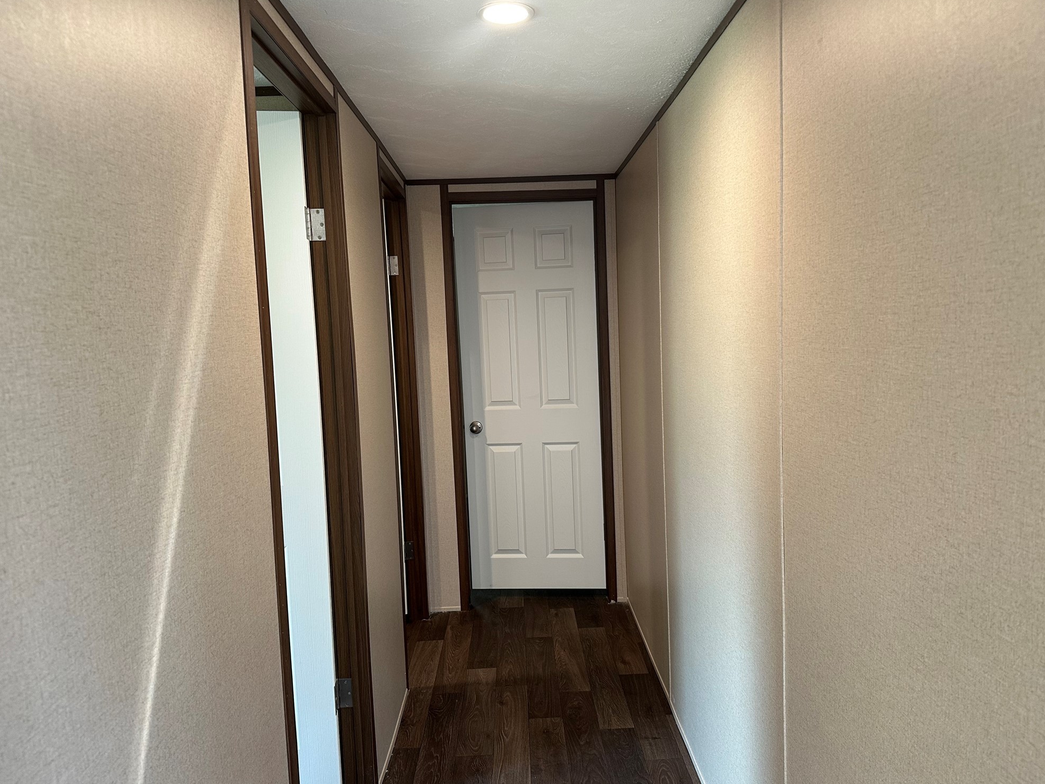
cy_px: 402
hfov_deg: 69.4
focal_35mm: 25
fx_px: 755
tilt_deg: -4.6
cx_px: 534
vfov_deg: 54.9
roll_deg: +1.9
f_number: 1.78
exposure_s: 1/60
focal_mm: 6.86
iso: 160
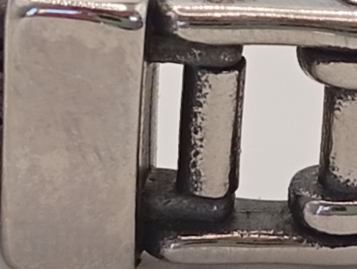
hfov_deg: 8.5
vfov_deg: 6.4
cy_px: 18
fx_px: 2386
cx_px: 314
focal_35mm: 231
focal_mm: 3.98
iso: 50
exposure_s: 1/225
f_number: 1.8
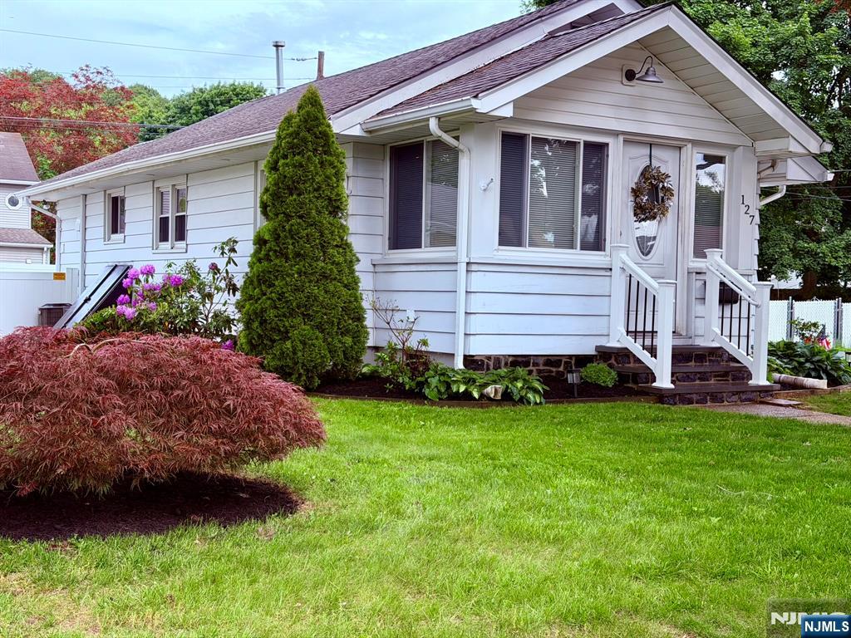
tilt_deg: -1.8
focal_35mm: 48
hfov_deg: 39.7
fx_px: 1180
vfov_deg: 30.3
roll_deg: -1.4
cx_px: 426
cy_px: 319
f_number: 1.78
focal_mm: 6.76
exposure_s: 1/951
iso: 100
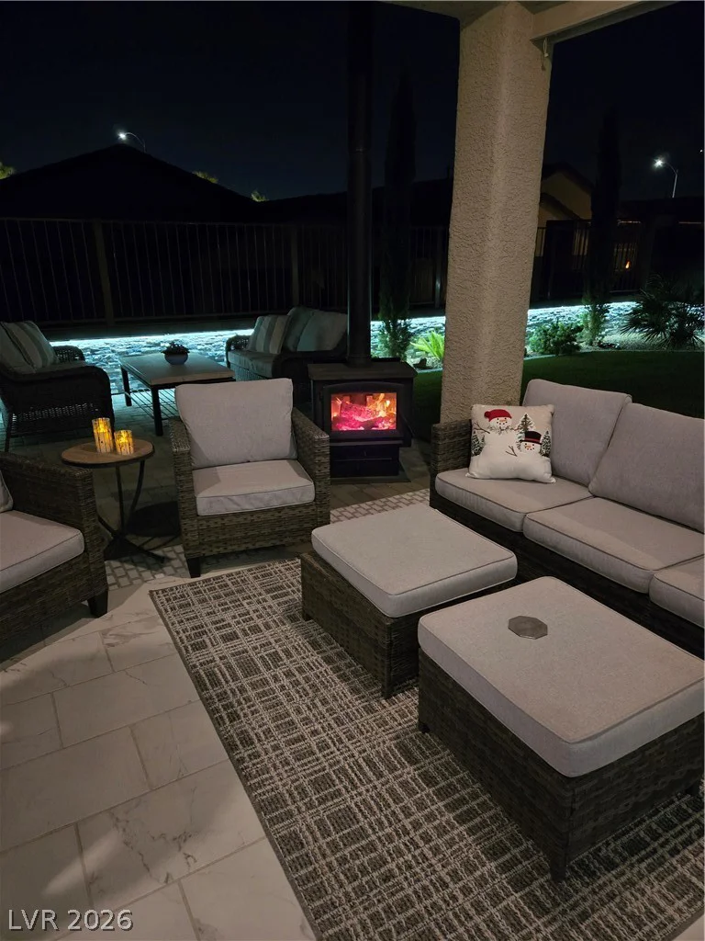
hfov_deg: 58.9
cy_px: 470
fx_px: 625
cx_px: 352
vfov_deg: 73.9
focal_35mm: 23
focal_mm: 5.4
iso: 1600
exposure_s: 1/30
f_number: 1.8
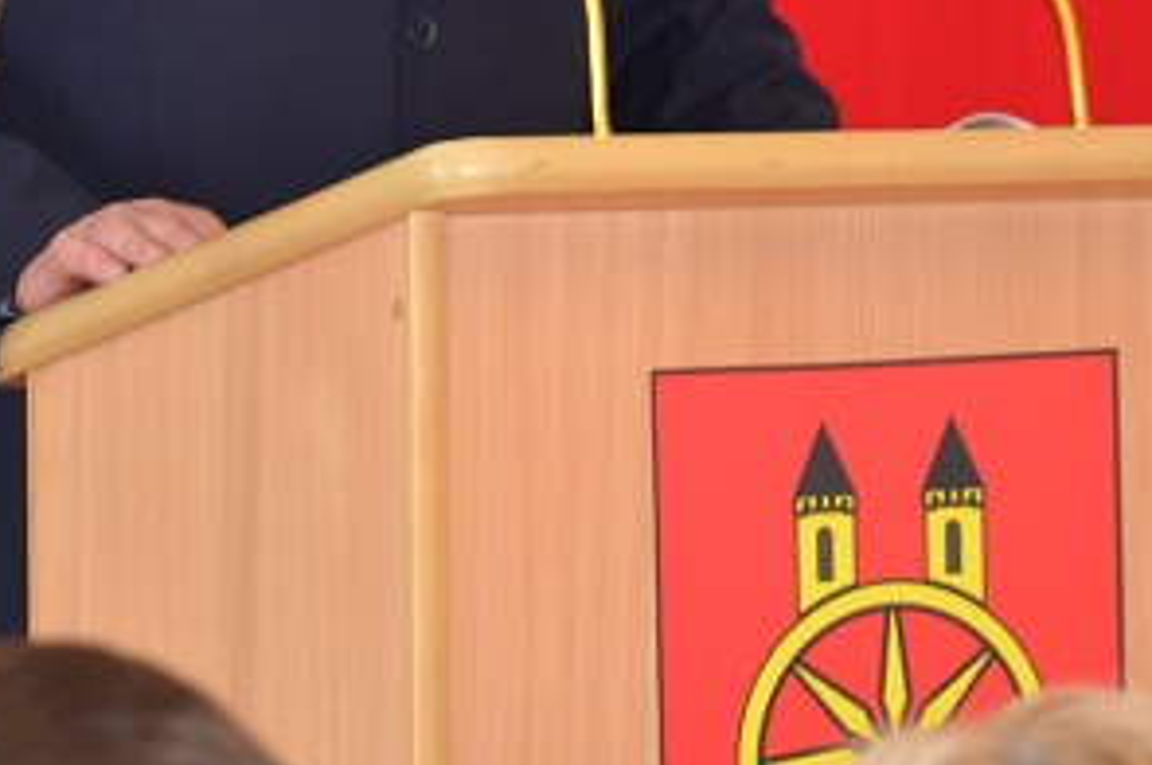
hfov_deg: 4.8
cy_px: -248
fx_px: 13660
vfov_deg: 3.2
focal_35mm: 427
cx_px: 633
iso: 2000
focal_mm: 105
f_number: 5.6
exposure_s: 1/60
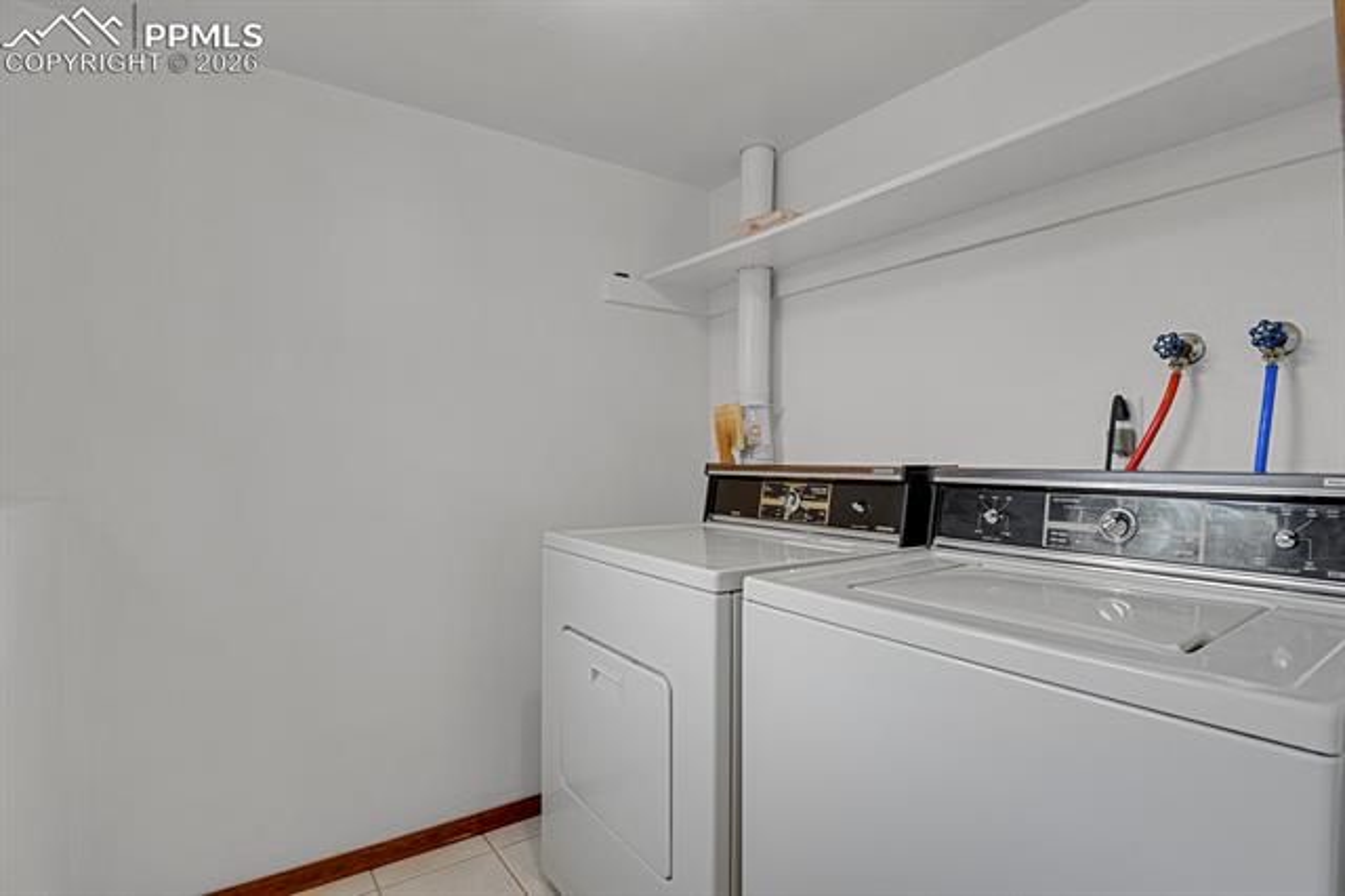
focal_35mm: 17
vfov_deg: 70.4
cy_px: 448
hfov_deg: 93.3
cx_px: 672
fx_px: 635
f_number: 8
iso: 250
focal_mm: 17
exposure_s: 1.6
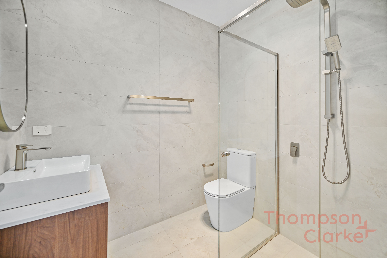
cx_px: 194
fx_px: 151
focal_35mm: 14
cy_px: 129
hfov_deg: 104.2
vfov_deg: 81.3
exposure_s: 1/15
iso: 100
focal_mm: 14
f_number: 4.5
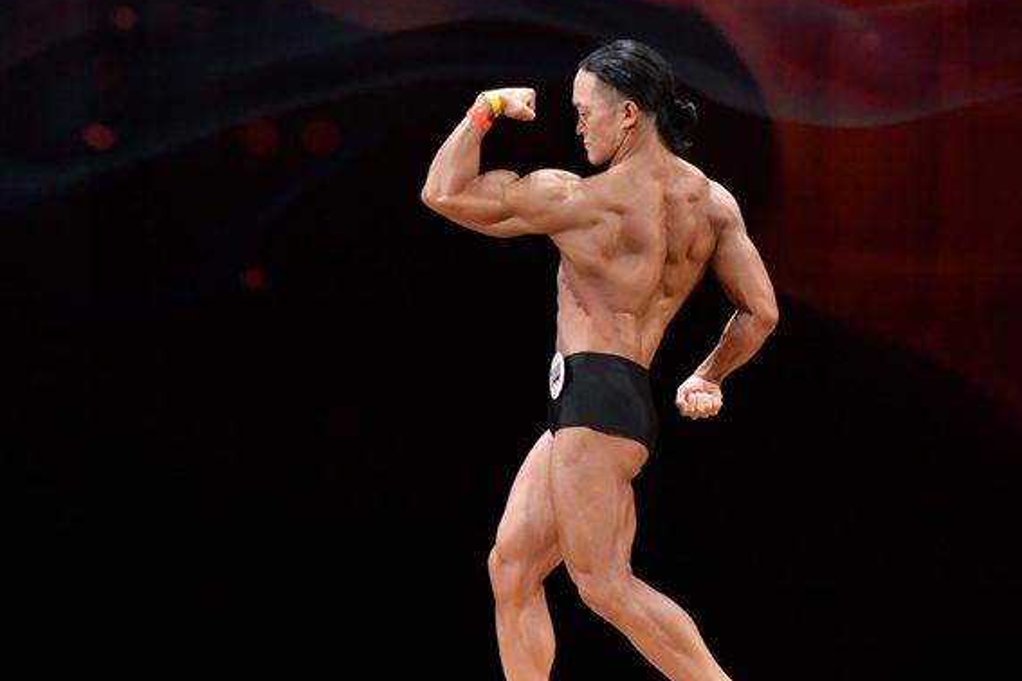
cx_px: 639
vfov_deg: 4.2
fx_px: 9311
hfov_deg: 6.3
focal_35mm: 328
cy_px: 411
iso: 3200
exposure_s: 1/400
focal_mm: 160
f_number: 5.6
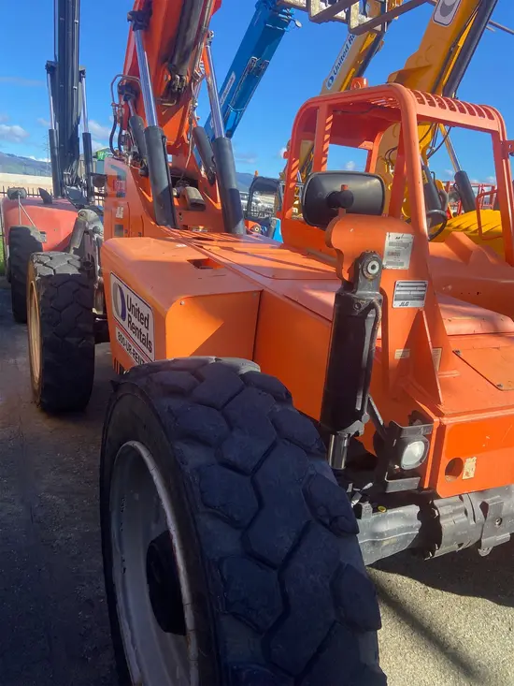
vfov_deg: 67.3
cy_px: 343
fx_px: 515
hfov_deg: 53.1
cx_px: 257
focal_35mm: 26
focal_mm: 4.25
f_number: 1.8
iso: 32
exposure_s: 1/1063
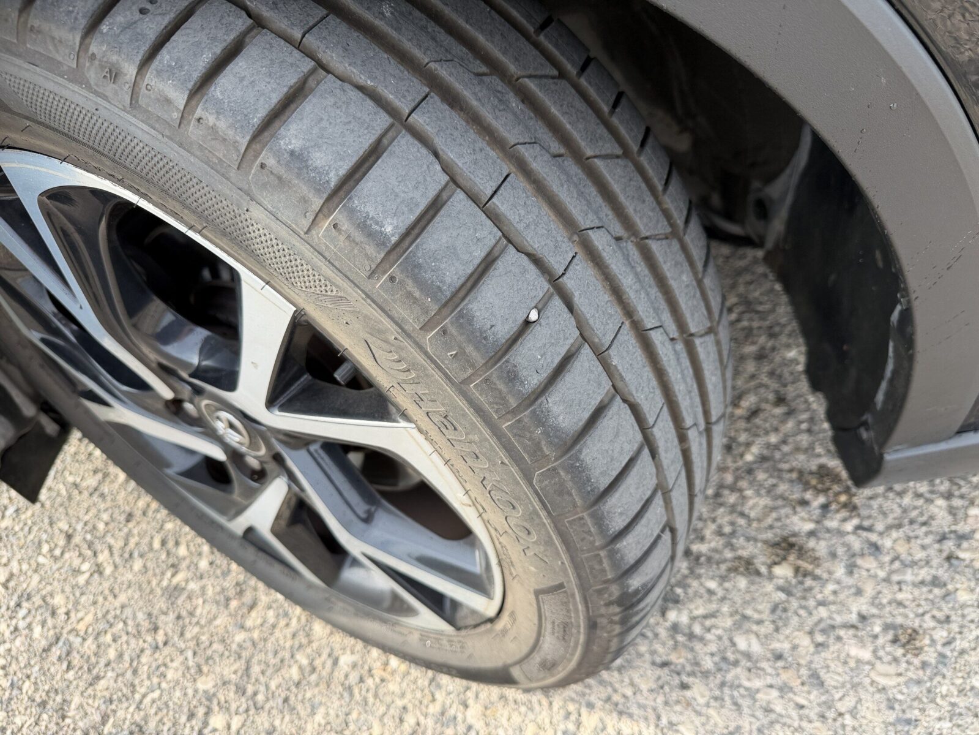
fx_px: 679
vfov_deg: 56.8
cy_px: 368
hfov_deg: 71.6
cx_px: 490
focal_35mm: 24
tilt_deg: -48.8
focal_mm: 6.76
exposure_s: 1/464
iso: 80
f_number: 1.78
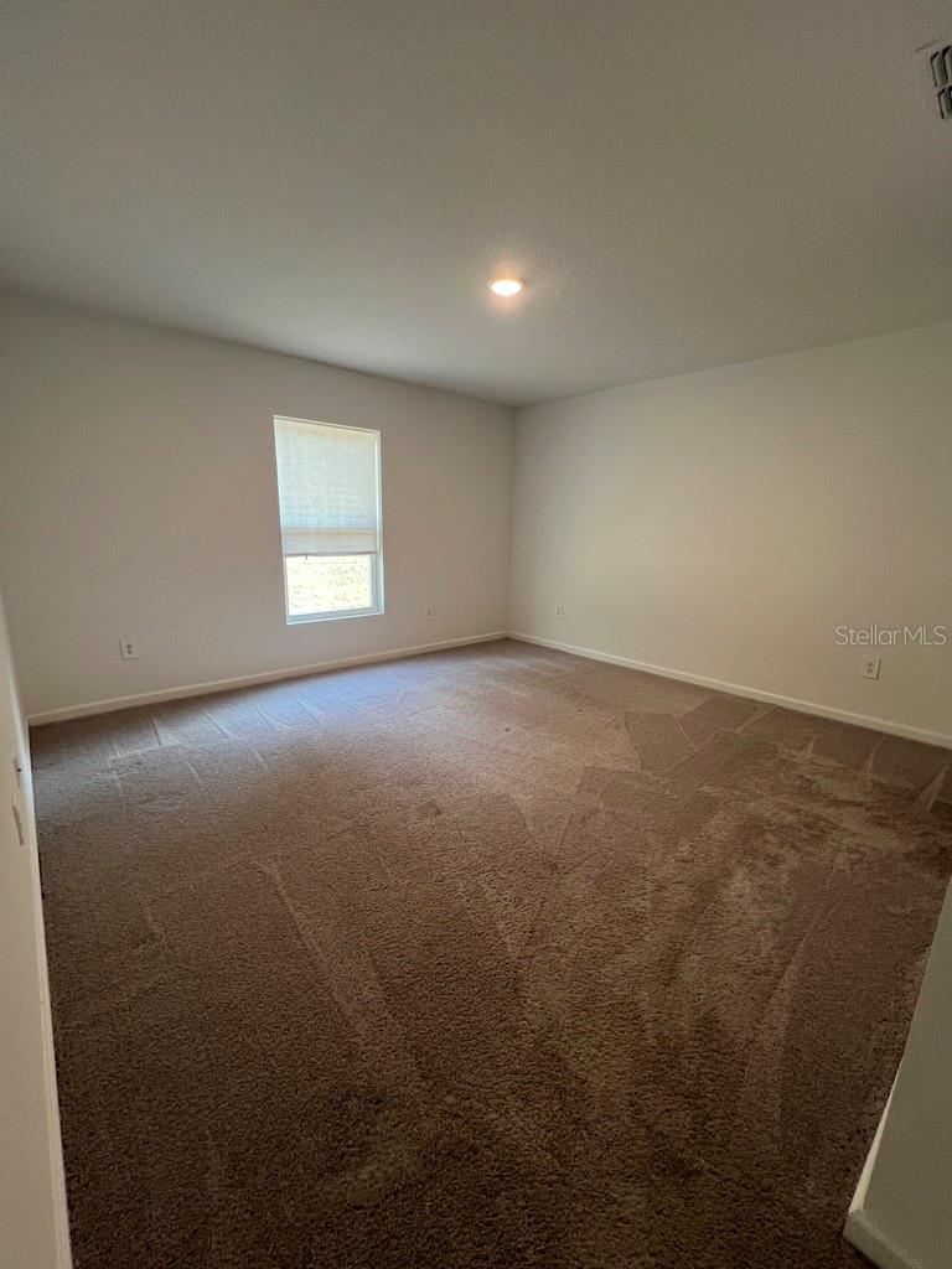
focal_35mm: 13
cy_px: 634
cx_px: 476
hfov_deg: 89.9
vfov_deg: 106.2
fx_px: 477
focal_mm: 1.57
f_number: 1.8
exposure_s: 1/60
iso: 125
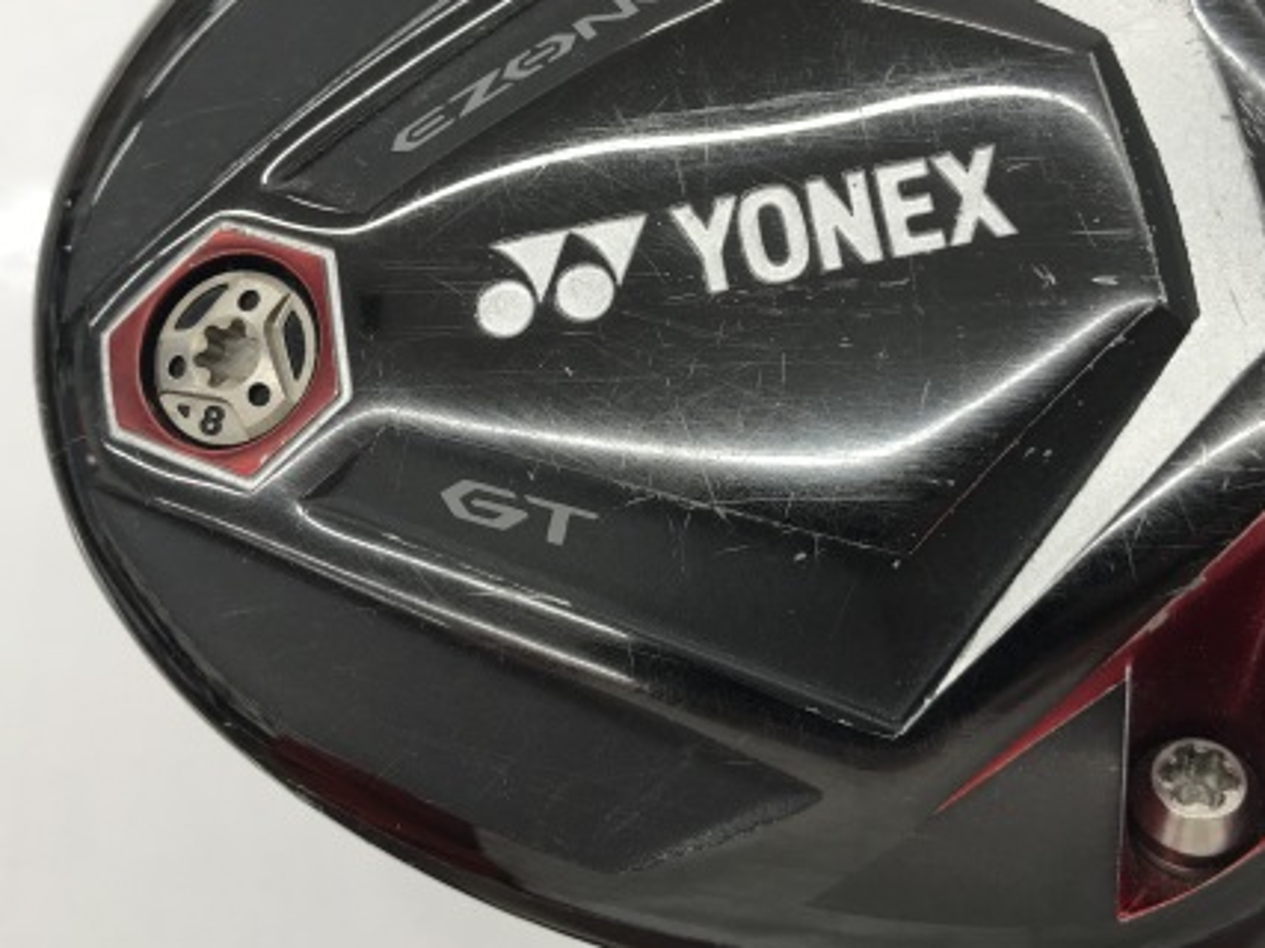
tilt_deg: -65.9
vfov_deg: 34.3
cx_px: 687
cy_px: 397
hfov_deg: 44.8
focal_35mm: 42
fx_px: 1534
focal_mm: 3.99
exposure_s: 1/60
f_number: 1.8
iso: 25
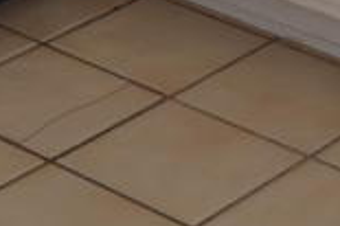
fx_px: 1896
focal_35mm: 201
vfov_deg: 6.2
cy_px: -487
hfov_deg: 10.1
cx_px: -44
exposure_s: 1/8
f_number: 6.3
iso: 100
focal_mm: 18
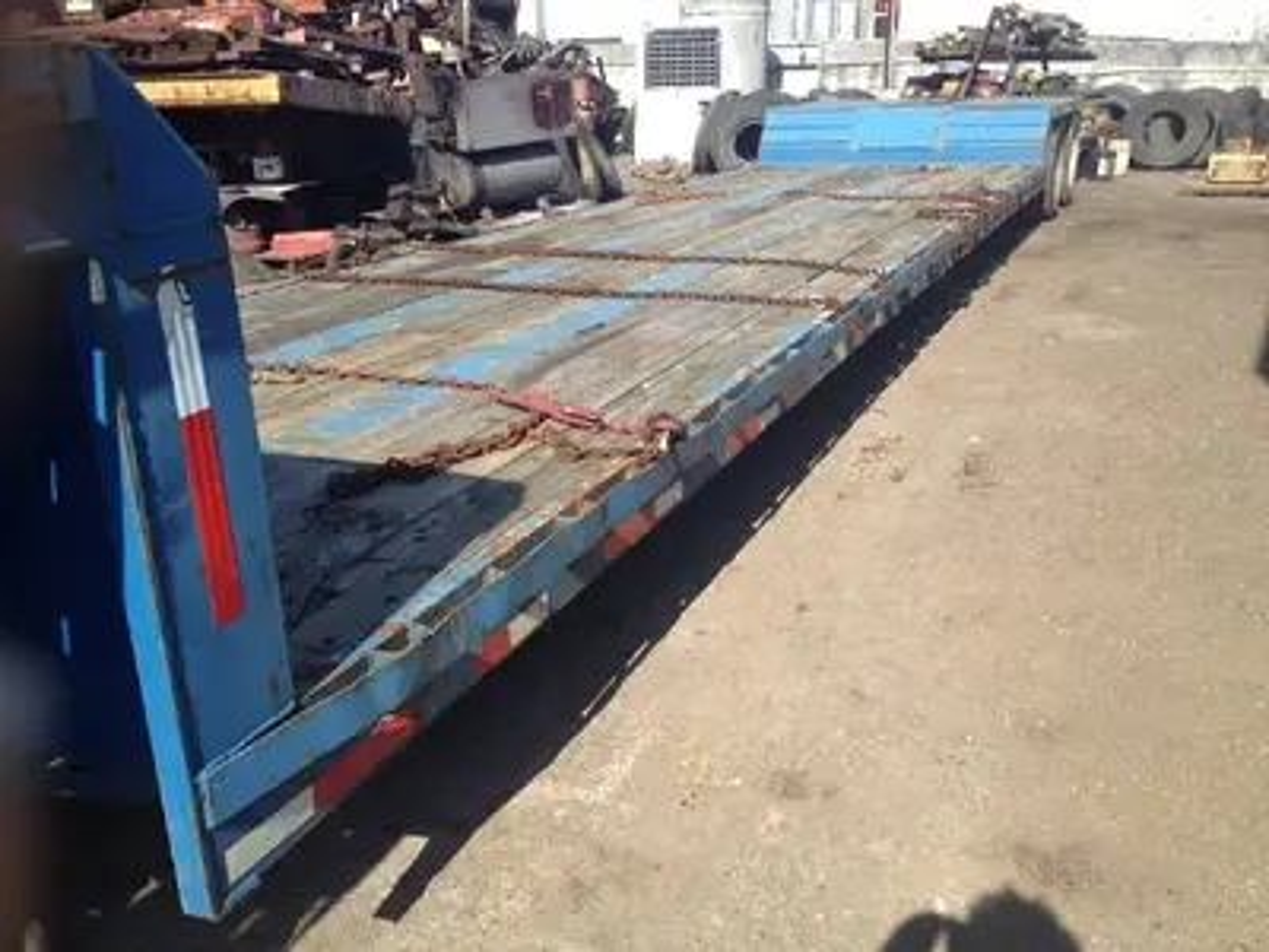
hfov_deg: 52.6
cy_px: 476
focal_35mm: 35
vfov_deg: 40.7
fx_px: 1283
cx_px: 634
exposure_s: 1/863
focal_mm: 4.28
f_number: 2.4
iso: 50
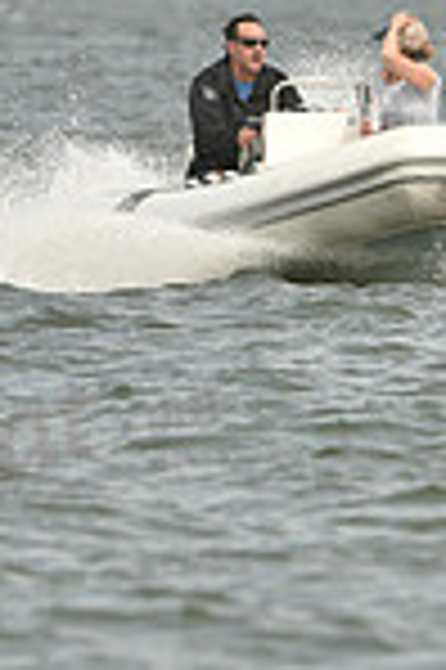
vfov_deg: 1.8
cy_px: 173
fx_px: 21810
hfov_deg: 1.2
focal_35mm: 1171
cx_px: 455
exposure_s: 1/1250
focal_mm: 300
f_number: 6.3
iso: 320
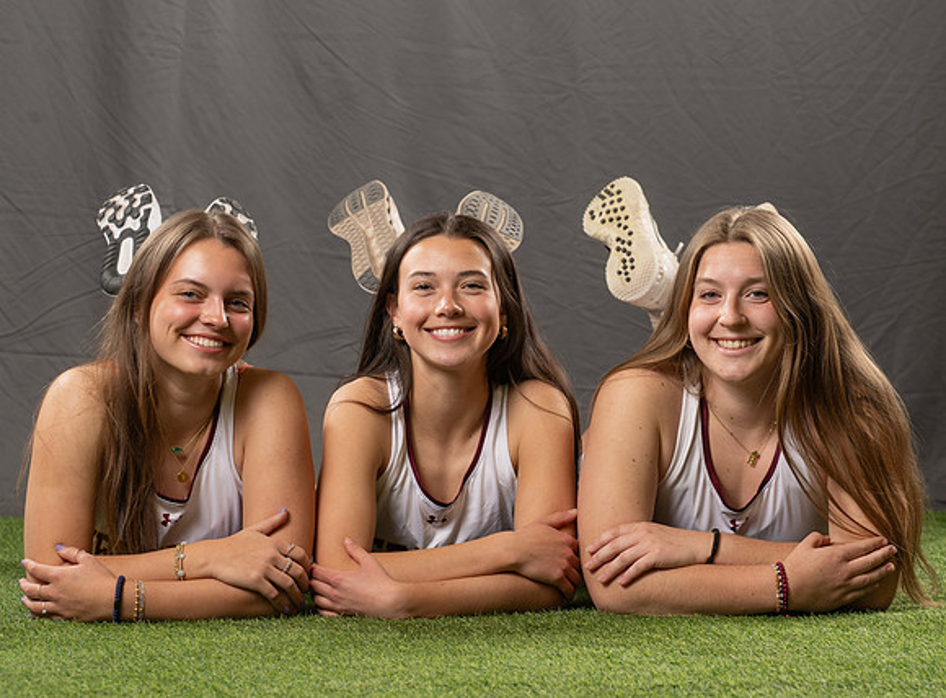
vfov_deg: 9.7
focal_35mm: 151
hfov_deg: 13.1
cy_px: 292
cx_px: 622
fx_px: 4106
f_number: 6.3
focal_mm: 99
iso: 125
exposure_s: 1/160
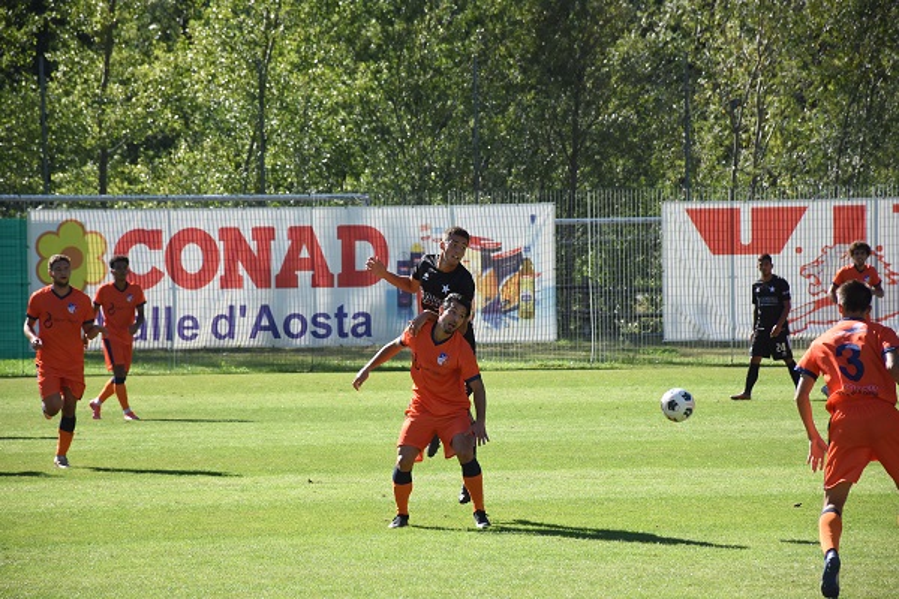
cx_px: 450
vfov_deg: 7.0
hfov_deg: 10.5
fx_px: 4869
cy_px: 300
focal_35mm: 195
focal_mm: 130
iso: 640
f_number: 6.3
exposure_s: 1/1250
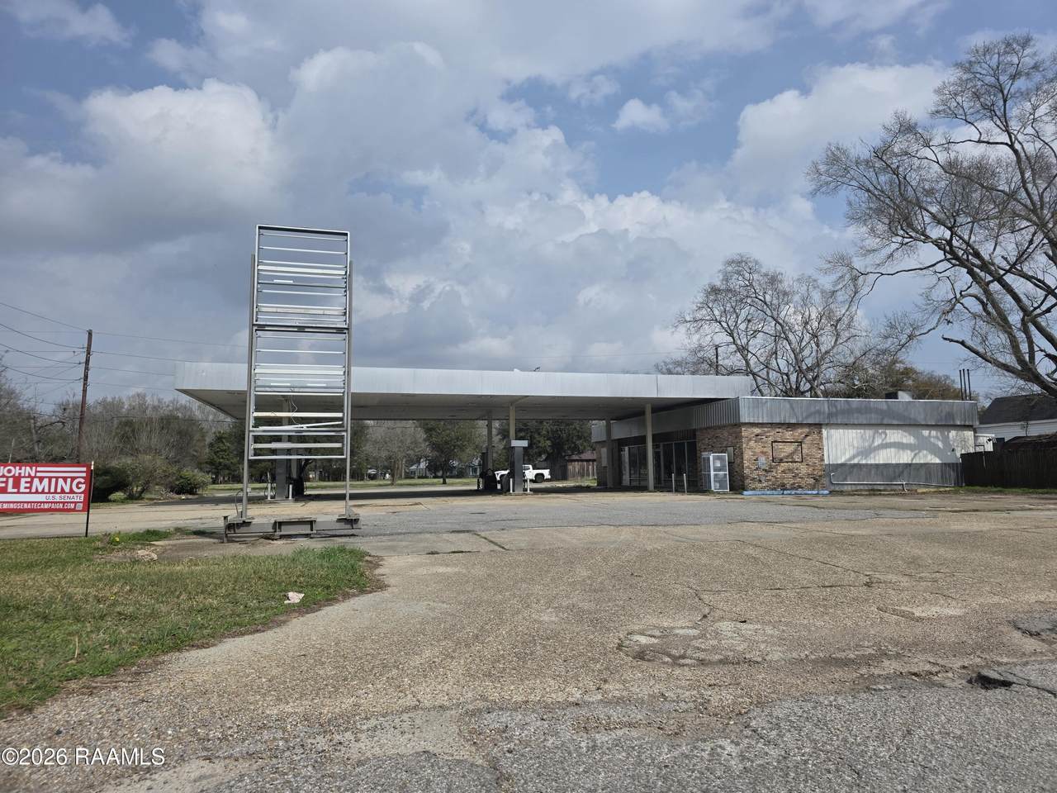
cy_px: 396
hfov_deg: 73.9
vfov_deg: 58.9
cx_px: 528
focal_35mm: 23
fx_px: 702
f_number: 1.7
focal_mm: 6.3
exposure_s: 1/7944
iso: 50
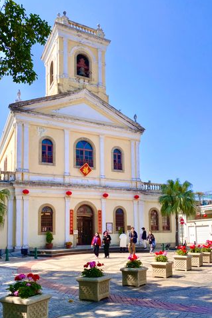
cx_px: 106
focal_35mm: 29
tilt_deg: +17.4
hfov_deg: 45.0
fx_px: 256
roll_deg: -0.4
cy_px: 153
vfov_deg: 63.6
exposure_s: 1/1629
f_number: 1.8
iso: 32
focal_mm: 4.25
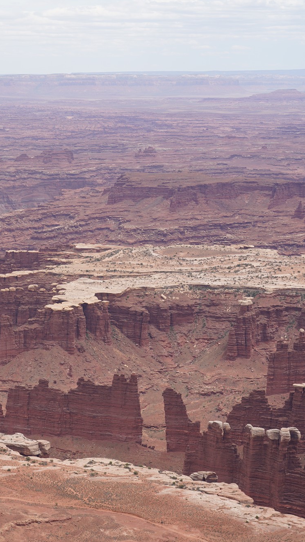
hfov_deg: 12.3
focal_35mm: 95
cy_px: 272
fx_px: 1366
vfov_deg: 22.5
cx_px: -96
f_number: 13
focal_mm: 60
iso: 100
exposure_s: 1/100
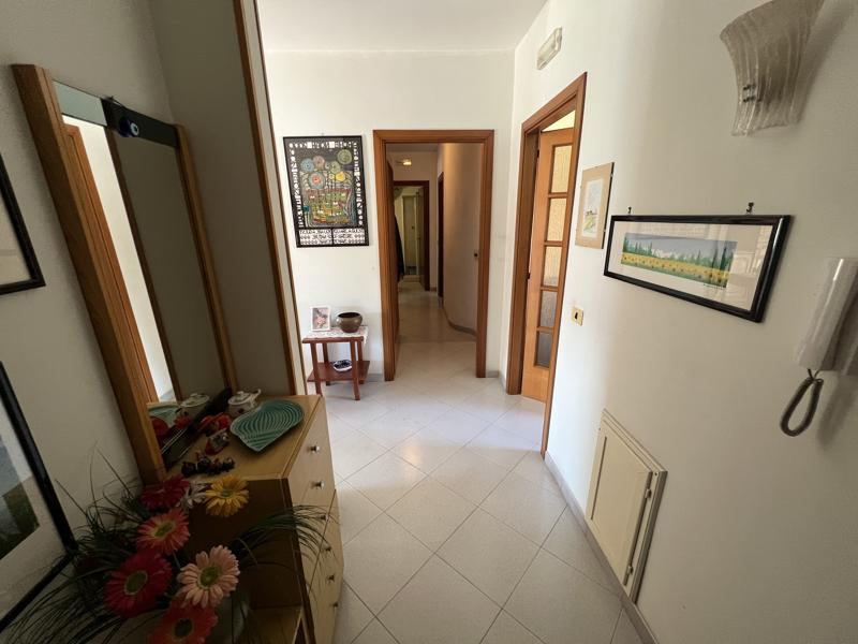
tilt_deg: -17.0
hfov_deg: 106.2
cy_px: 322
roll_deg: +0.5
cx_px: 429
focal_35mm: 13
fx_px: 322
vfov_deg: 89.9
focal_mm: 1.57
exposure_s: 1/50
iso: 200
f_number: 1.8
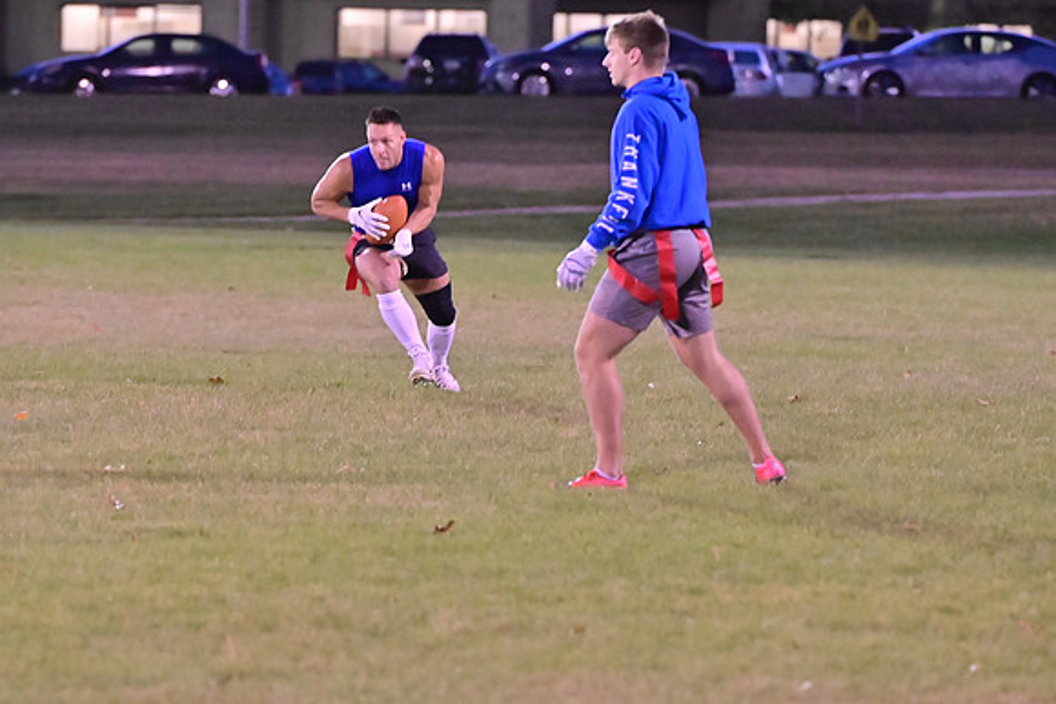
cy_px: 352
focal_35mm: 247
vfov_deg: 5.6
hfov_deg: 8.3
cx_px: 528
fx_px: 7247
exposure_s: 1/250
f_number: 4
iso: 6400
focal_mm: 165
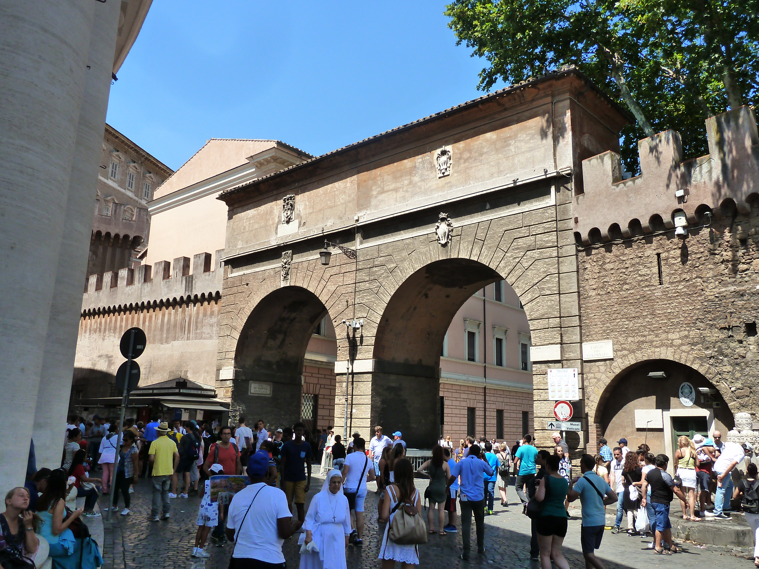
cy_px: 284
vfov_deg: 46.8
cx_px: 380
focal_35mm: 30
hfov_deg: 60.0
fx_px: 658
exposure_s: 1/400
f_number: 4
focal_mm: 5
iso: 200
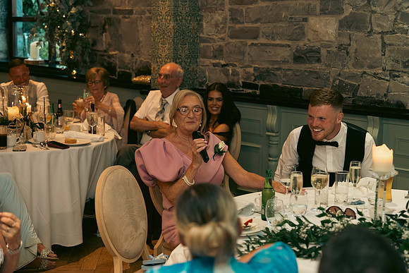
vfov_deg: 19.5
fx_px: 795
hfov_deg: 28.8
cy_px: 136
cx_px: 204
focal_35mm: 70
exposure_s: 1/160
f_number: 3.5
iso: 2500
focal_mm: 70
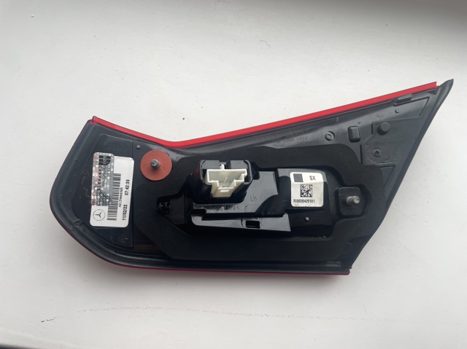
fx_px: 350
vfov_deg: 53.0
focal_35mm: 26
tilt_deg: -83.5
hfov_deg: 67.3
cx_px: 234
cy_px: 174
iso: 40
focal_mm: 4.2
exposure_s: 1/121
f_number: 1.6
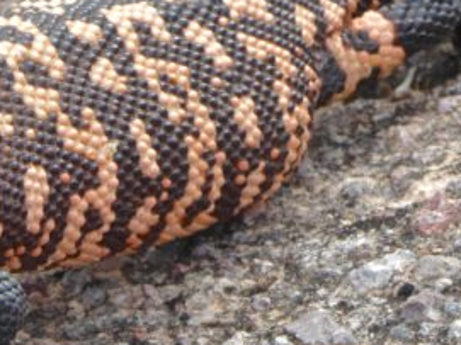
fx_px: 25865
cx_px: 34
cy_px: 186
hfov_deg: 1.0
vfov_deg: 0.8
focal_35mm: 1943
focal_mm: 121.5
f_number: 6.3
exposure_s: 1/125
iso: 100
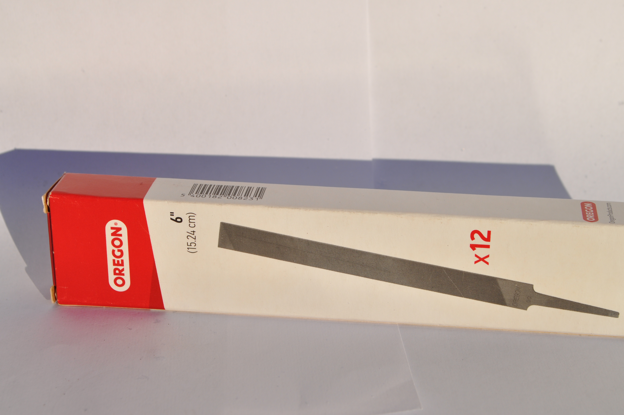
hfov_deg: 24.6
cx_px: 312
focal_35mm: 82
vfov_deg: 16.5
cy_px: 208
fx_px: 1428
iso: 200
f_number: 11
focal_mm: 55
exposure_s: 1/500
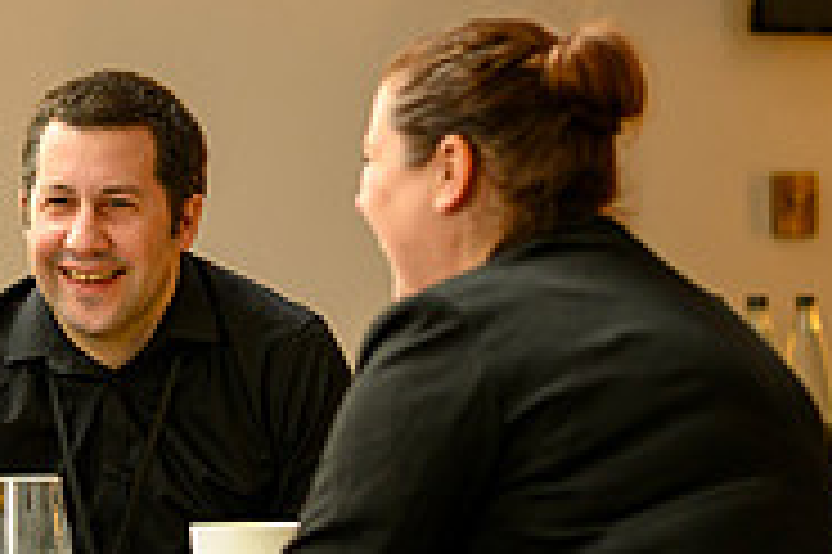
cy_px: 308
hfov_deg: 7.1
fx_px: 6673
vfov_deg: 4.7
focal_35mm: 289
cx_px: -265
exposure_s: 1/200
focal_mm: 85
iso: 640
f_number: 2.2
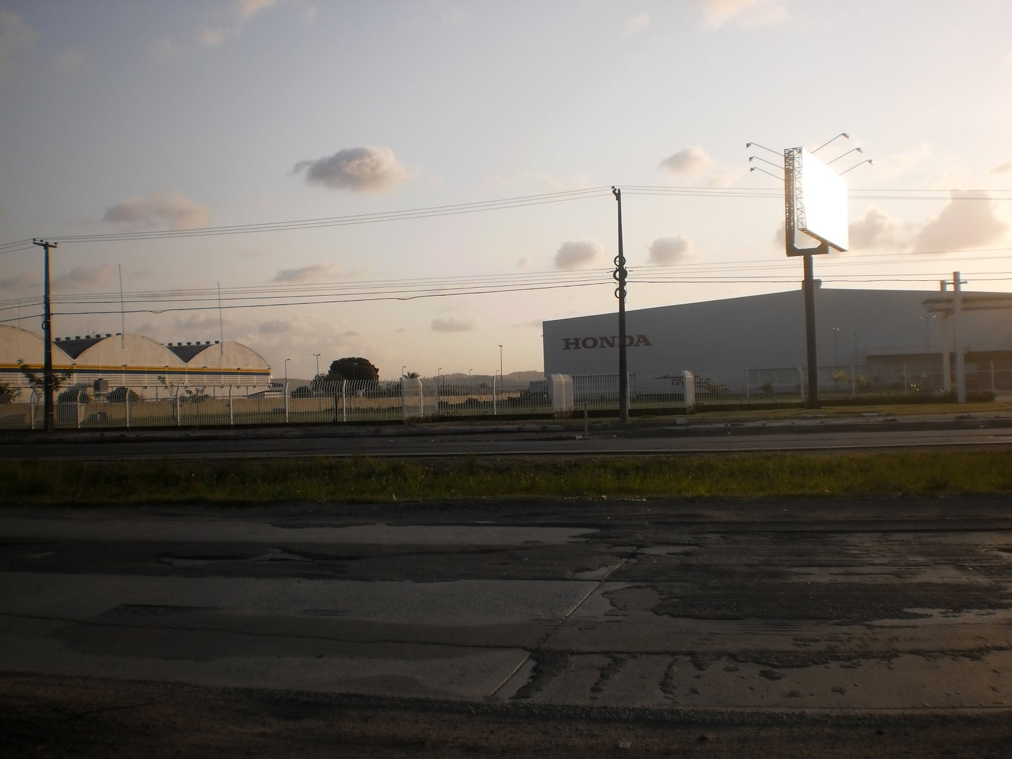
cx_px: 506
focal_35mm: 36
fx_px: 1052
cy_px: 380
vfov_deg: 39.7
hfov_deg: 51.4
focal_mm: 6.3
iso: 100
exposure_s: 1/1000
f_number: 4.6
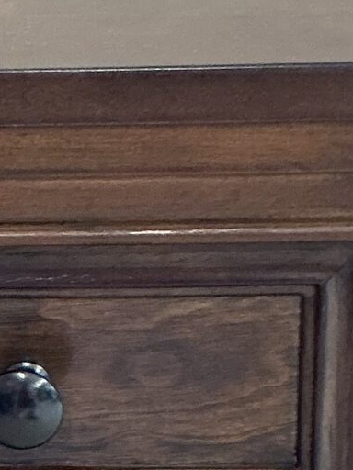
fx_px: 1972
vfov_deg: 13.1
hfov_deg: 10.2
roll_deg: +2.2
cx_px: 39
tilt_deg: -29.0
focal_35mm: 145
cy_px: 631
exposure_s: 1/60
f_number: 1.8
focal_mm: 3
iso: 160
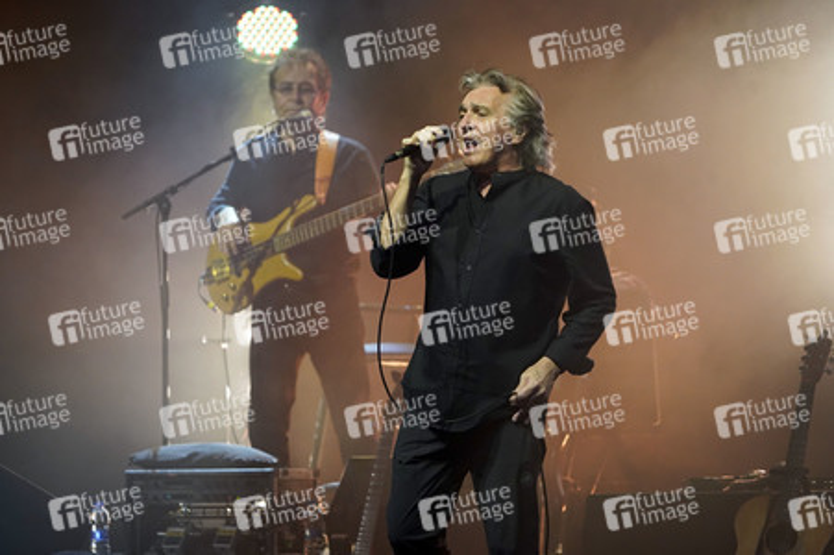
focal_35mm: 268
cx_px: 417
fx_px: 6204
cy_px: 278
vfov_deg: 5.1
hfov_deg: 7.7
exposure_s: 1/250
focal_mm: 268
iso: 3200
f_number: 5.6
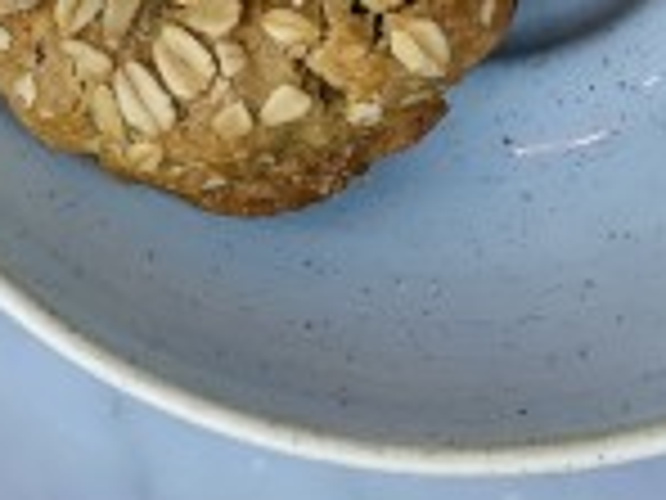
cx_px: 446
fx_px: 2713
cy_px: -297
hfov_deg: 14.0
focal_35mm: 141
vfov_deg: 10.1
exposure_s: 1/100
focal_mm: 6
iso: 80
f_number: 2
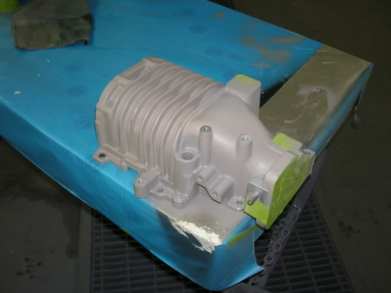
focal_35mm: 37
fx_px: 418
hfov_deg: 50.1
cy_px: 138
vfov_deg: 38.7
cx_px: 205
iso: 80
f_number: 2.7
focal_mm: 5.6
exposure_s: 1/60
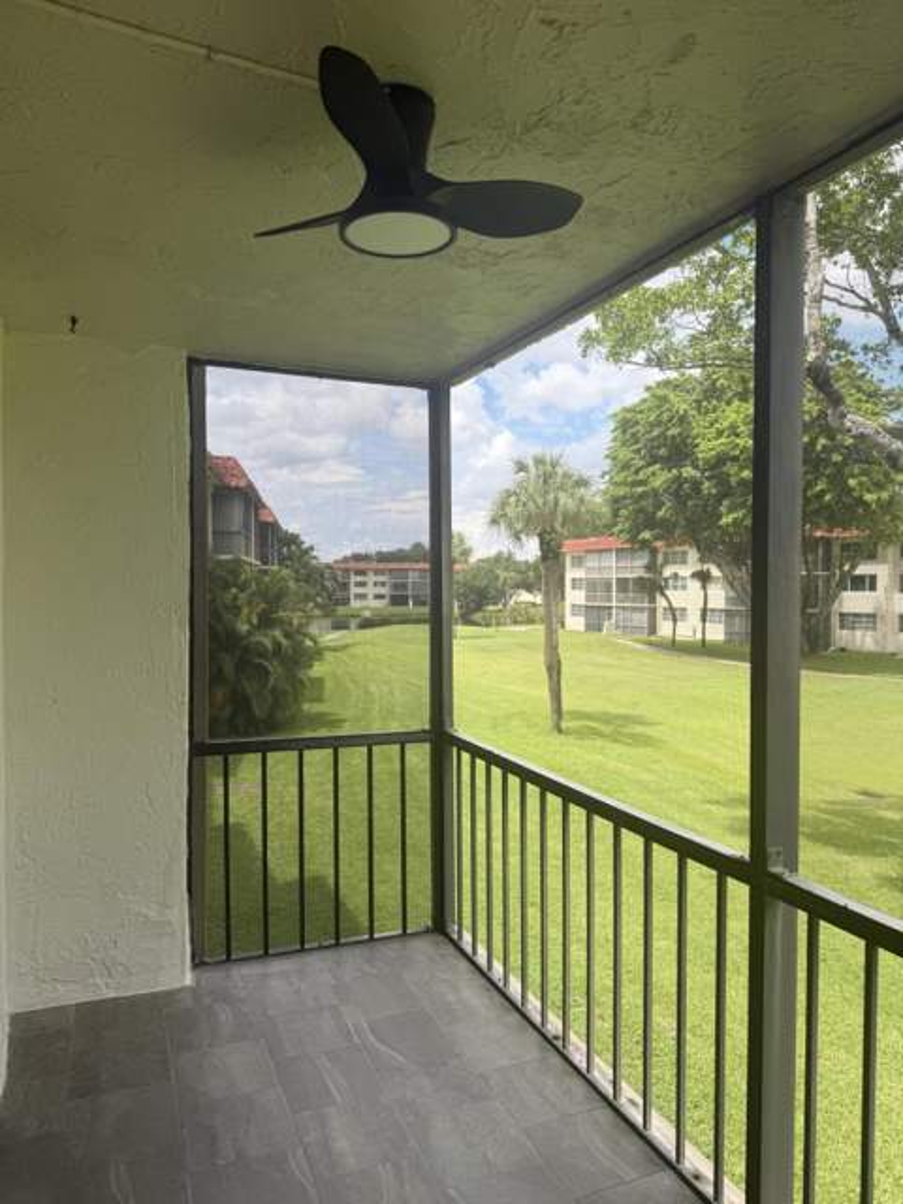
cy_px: 602
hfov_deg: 56.8
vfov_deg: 71.6
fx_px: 835
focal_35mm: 24
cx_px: 452
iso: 80
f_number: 1.78
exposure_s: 1/1106
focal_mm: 6.76
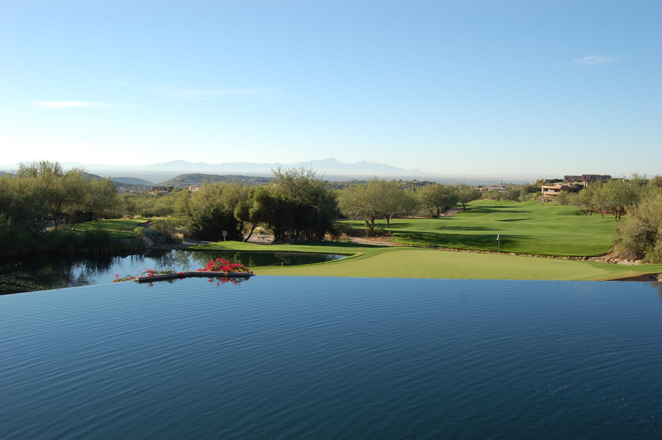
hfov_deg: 55.1
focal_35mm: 34
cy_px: 220
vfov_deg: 38.3
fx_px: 634
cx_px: 331
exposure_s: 1/250
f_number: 8
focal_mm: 23
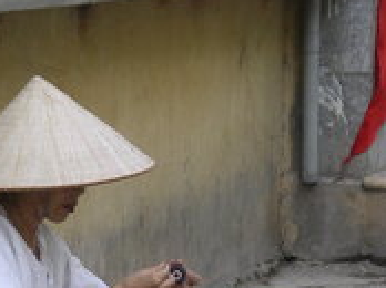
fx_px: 3341
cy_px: 299
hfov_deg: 6.6
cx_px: 156
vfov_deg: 4.9
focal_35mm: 300
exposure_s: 1/160
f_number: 4.2
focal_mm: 27.8
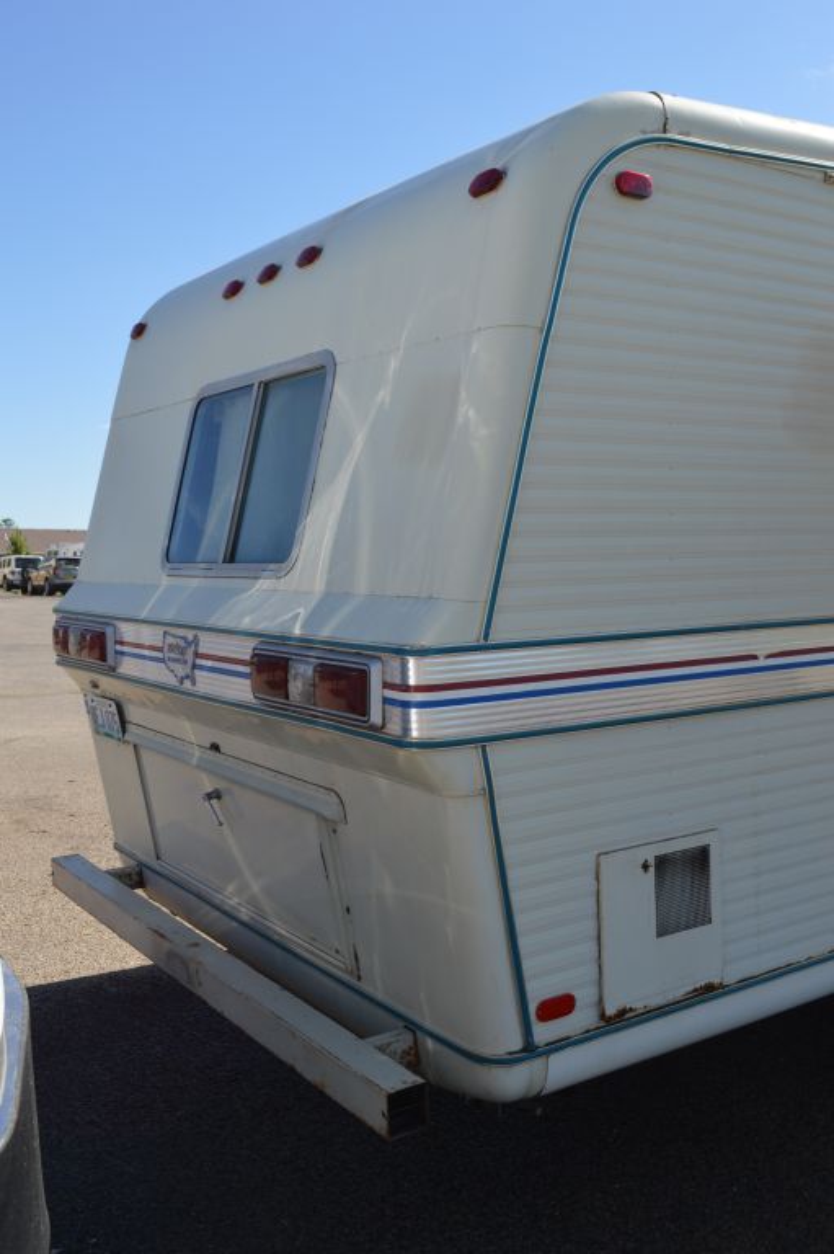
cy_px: 627
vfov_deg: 57.3
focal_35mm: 33
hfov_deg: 39.9
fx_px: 1148
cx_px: 417
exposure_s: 1/200
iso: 100
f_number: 7.1
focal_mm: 22
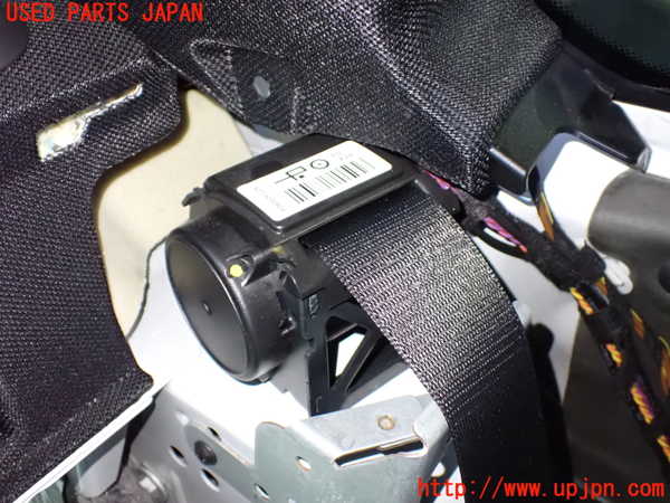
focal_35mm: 36
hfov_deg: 51.4
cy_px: 252
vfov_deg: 39.7
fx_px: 697
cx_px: 335
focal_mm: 6.37
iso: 1600
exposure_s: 1/25
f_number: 2.5
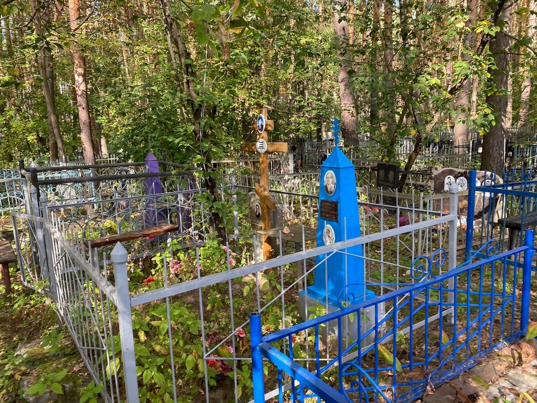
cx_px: 268
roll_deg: -1.8
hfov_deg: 67.3
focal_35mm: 26
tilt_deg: -8.0
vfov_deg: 53.1
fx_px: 403
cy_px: 202
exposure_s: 1/123
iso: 32
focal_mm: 4.25
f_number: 1.8
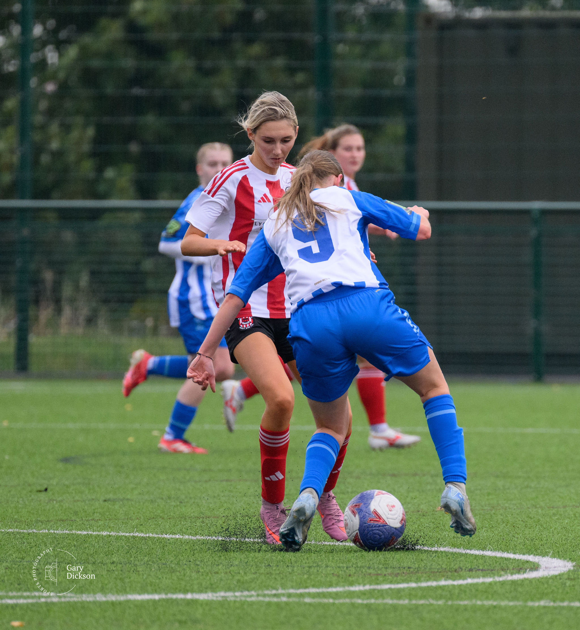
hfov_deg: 2.0
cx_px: 463
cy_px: 388
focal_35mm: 829
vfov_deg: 2.2
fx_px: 16415
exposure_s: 1/1000
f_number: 5.6
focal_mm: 400
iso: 2200
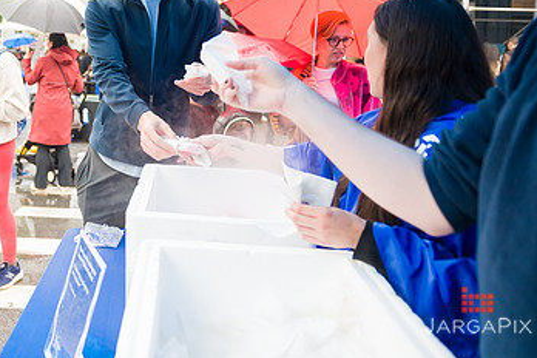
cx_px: 123
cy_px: 69
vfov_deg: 32.4
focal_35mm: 40
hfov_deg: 46.4
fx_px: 597
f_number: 3.2
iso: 400
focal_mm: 24
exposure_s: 1/320
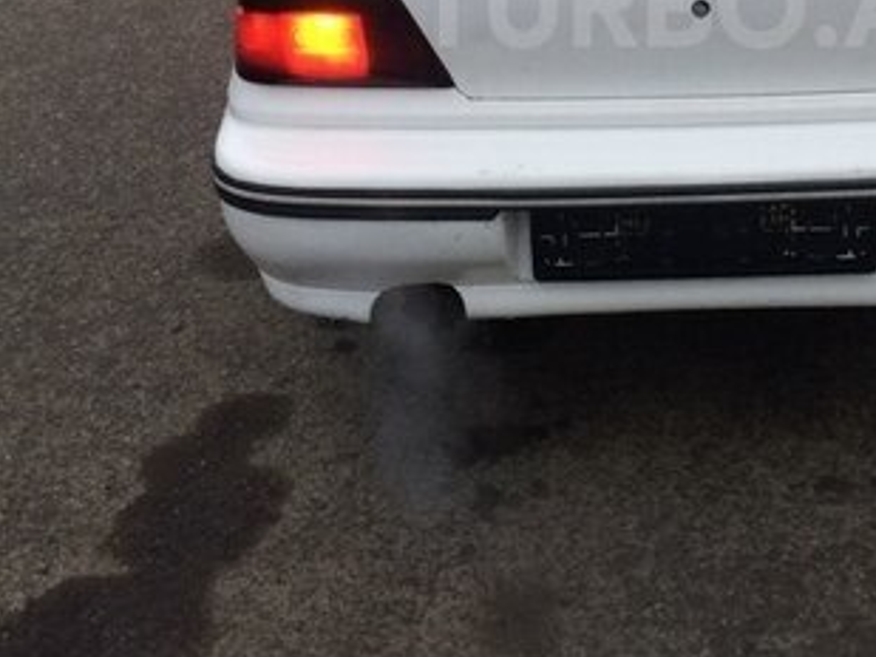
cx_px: 706
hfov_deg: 30.4
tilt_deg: -17.2
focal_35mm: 62
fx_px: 1570
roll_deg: -0.4
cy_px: 4
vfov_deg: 22.8
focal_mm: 4.15
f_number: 2.2
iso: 50
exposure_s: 1/33
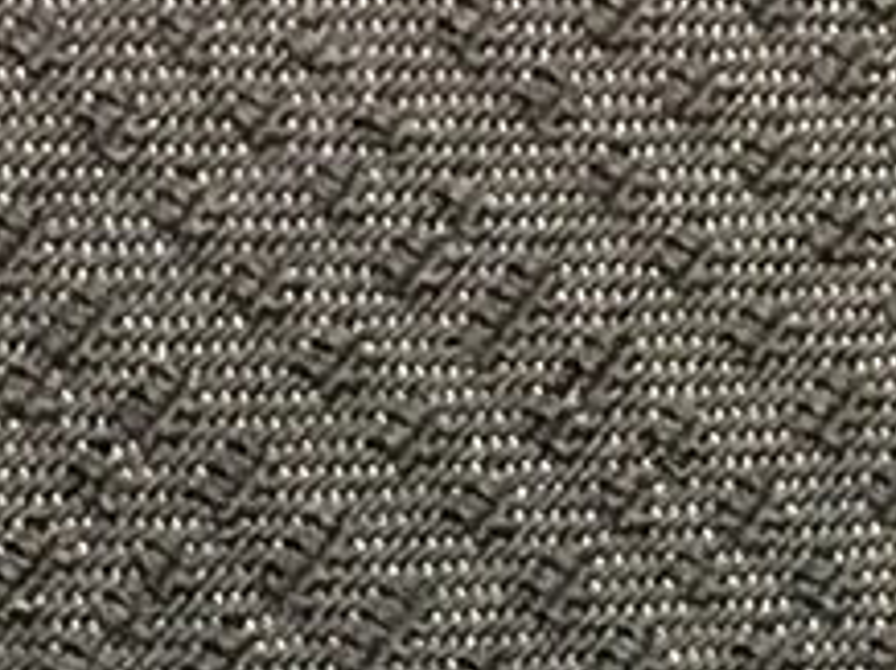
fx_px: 5300
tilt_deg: -74.5
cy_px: 1858
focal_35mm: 205
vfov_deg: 6.7
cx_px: 551
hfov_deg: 9.7
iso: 640
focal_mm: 3.3
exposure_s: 1/17
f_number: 2.4
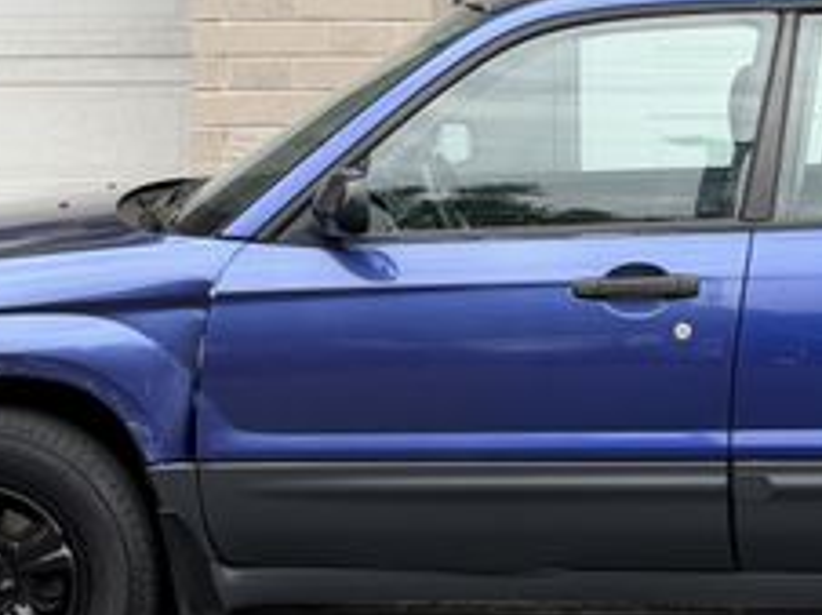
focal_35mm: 136
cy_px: 135
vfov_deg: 10.9
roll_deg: +0.3
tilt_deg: -1.5
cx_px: 640
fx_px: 3226
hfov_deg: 14.4
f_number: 1.78
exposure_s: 1/1185
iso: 64
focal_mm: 6.76
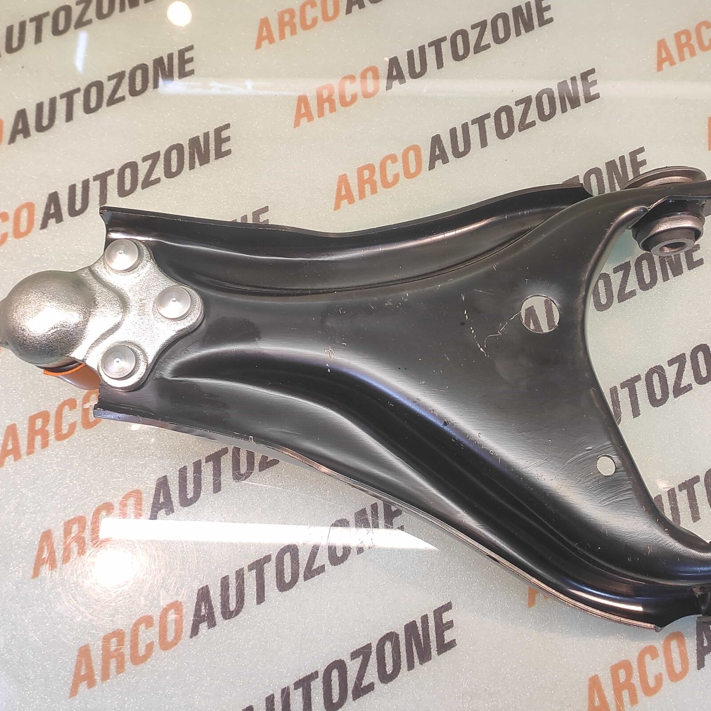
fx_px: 558
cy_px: 340
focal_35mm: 24
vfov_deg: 65.0
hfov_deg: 64.8
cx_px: 402
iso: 200
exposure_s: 1/33
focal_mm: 4.74
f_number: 1.79
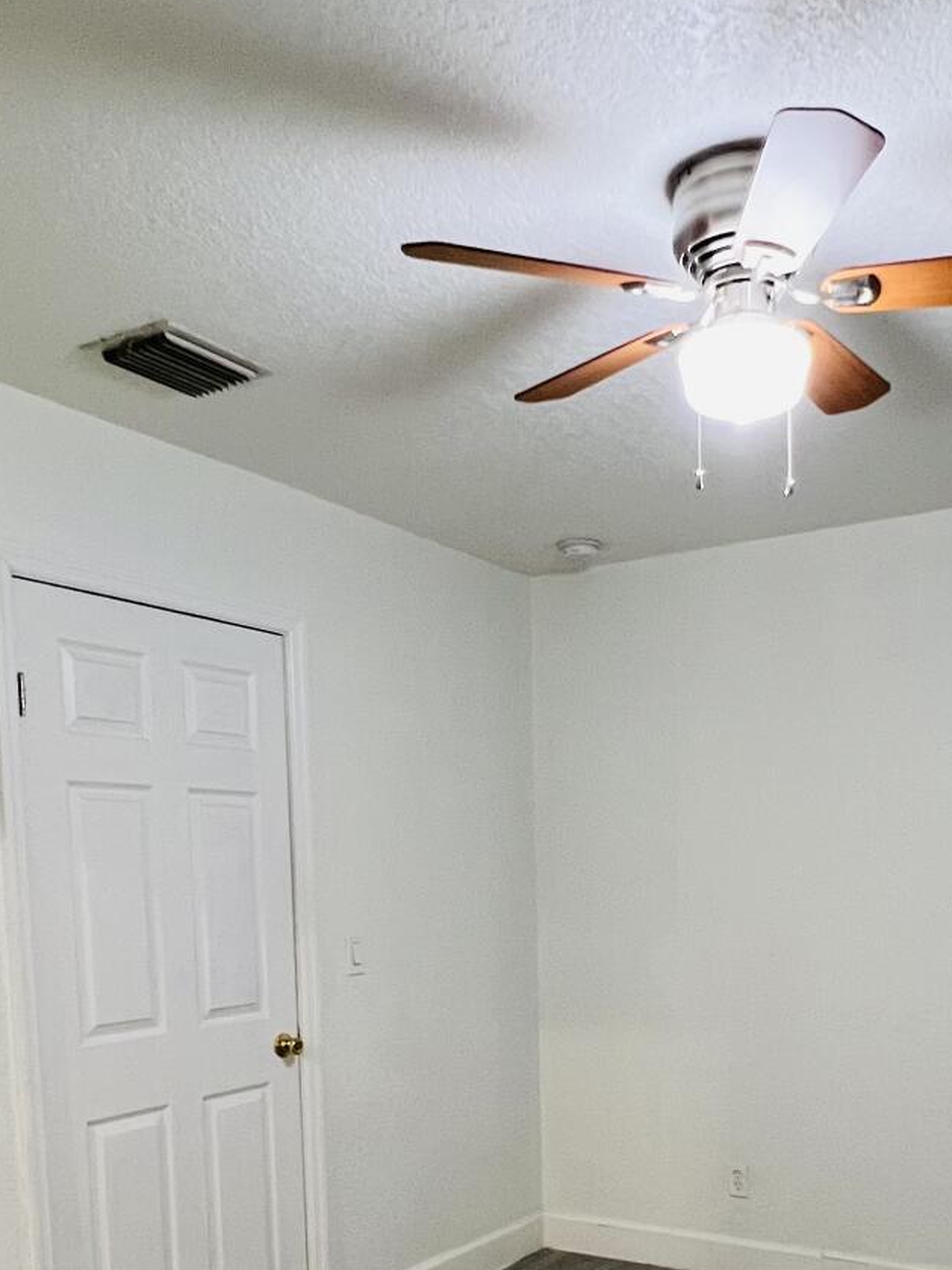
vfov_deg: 54.5
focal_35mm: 31
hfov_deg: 45.1
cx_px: 595
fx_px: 1137
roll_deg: +1.2
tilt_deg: -5.3
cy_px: 1008
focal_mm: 1.57
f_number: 1.8
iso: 400
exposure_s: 1/60
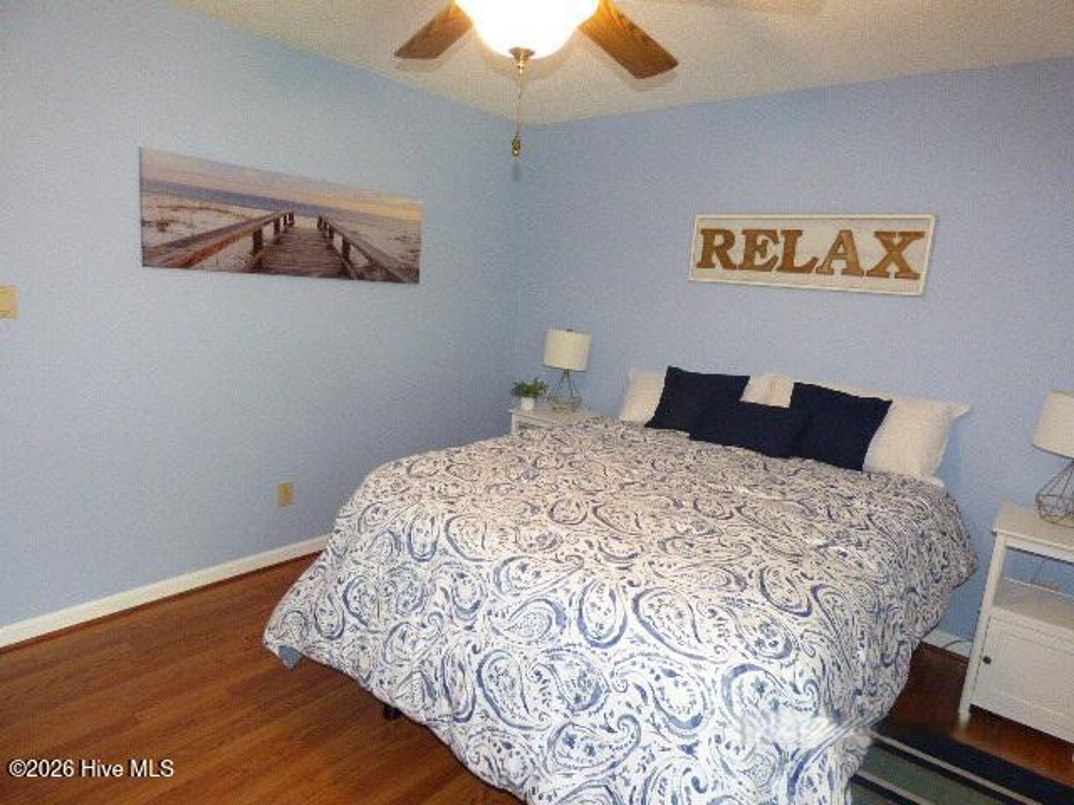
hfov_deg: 81.7
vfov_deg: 66.0
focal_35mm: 20
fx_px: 621
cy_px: 402
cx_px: 537
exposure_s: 1/60
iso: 800
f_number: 2.8
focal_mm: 3.58
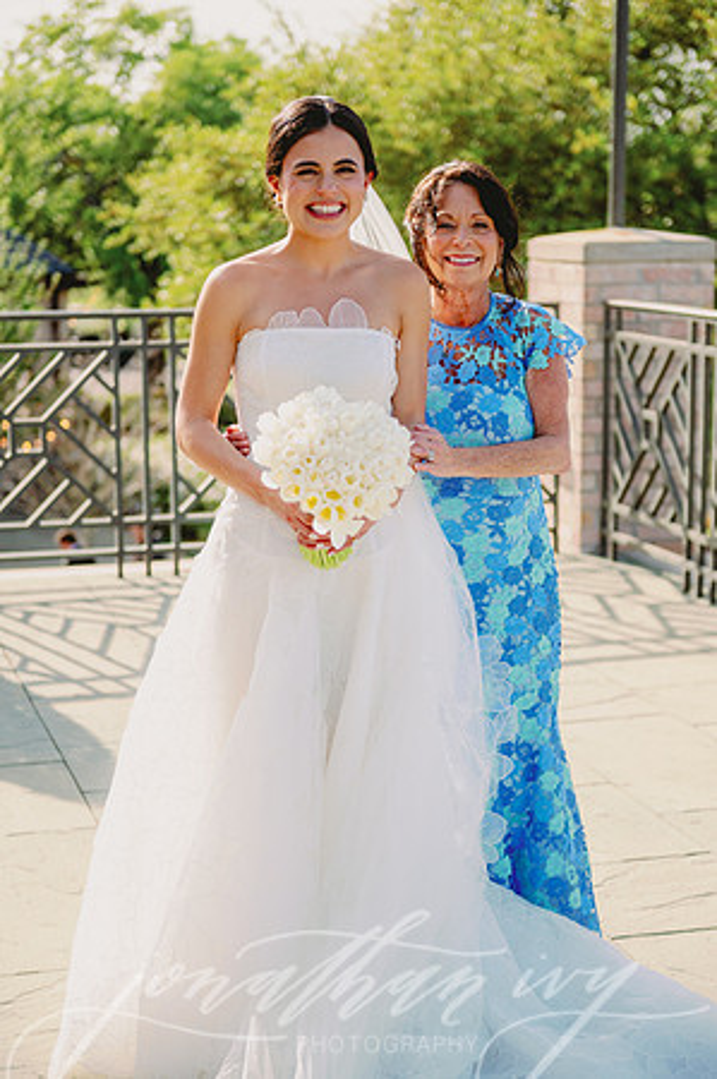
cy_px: 540
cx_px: 358
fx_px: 2096
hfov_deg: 19.4
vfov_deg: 28.9
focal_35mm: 70
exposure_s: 1/1600
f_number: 2.8
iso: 100
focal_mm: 70
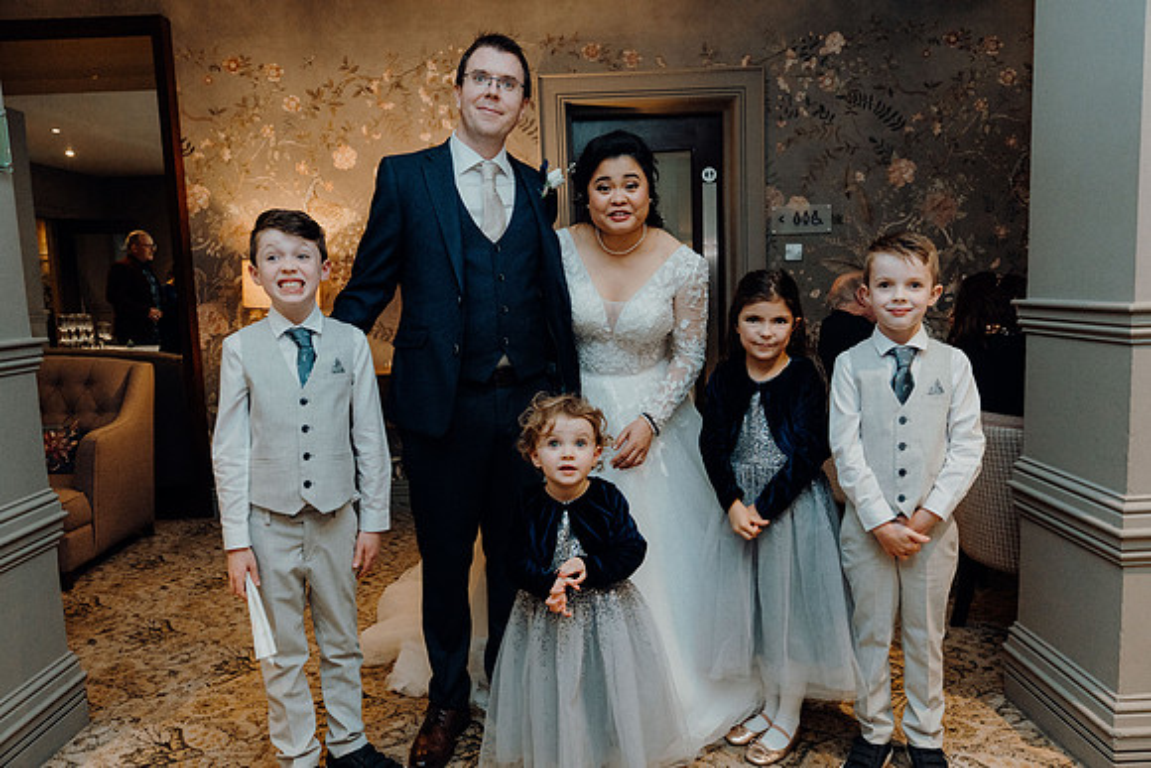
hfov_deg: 69.4
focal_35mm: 26
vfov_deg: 49.6
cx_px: 576
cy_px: 384
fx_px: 831
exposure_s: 1/160
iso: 3200
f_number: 3.5
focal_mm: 26
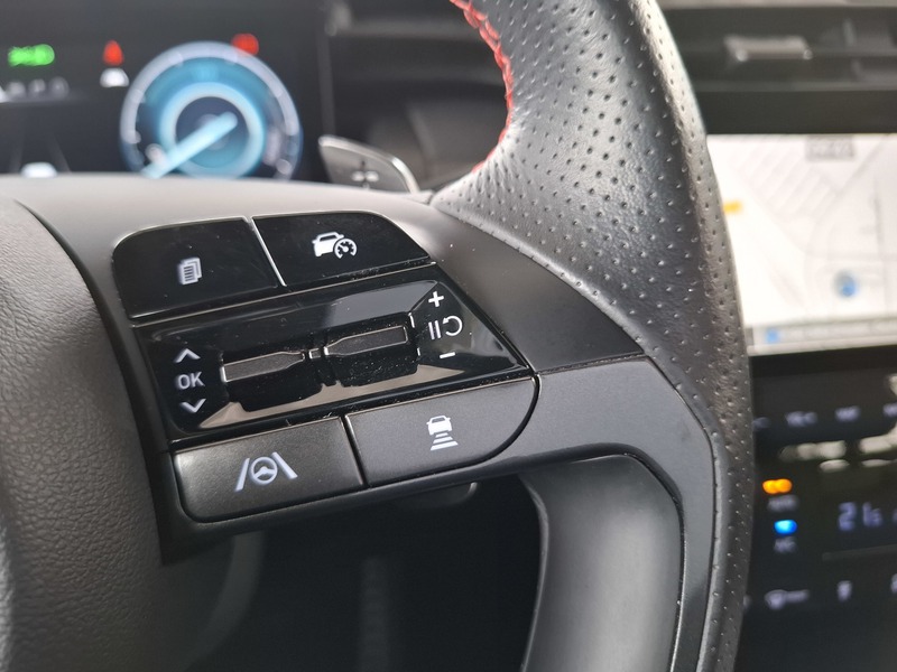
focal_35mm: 23
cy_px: 336
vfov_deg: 58.9
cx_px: 448
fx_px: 596
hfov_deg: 73.9
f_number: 1.8
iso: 250
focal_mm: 5.54
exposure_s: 1/50
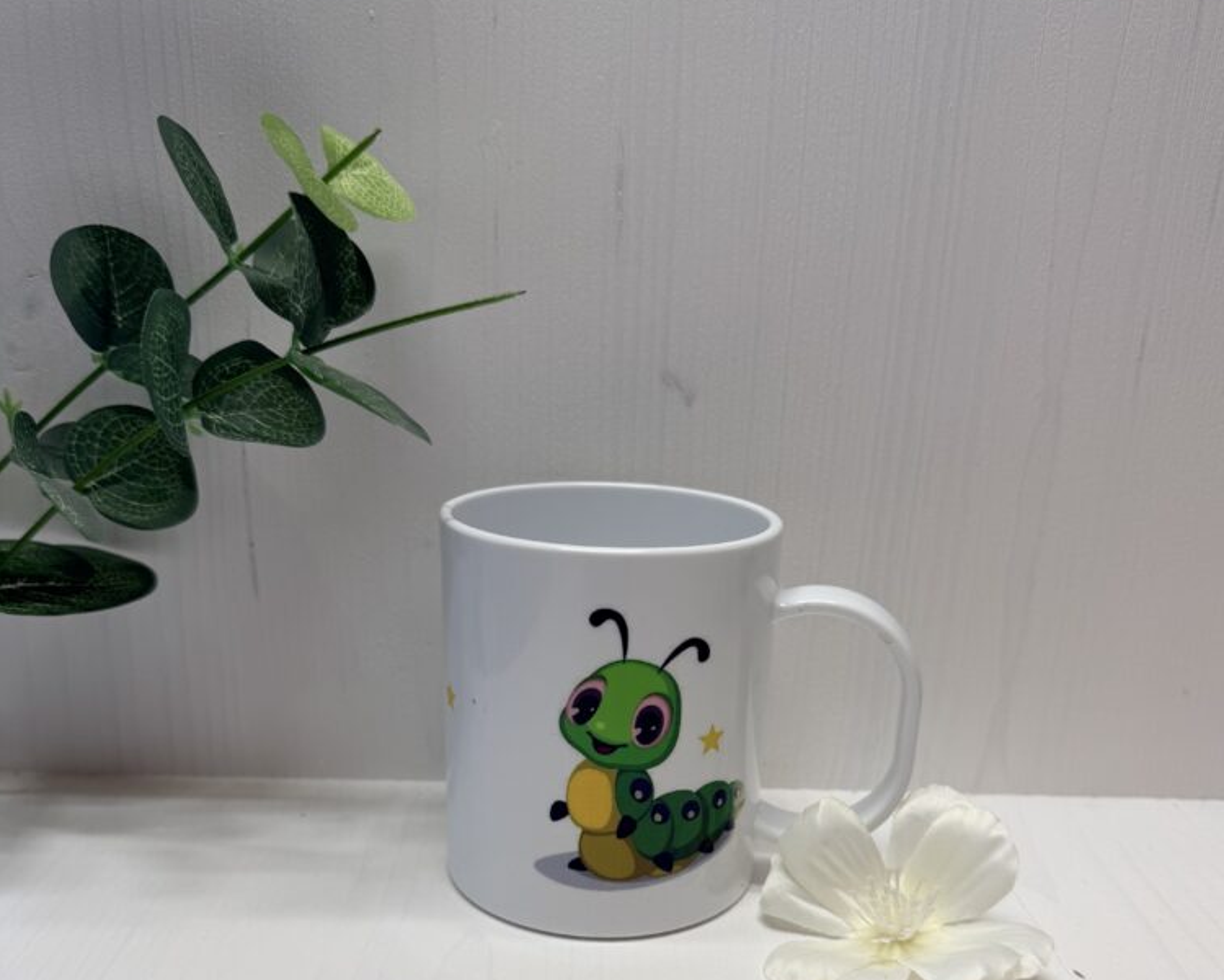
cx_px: 623
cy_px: 681
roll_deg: -1.1
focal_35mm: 32
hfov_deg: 55.7
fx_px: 1159
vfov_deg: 44.9
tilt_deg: -19.4
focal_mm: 6.76
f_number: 1.78
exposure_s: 1/563
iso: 80
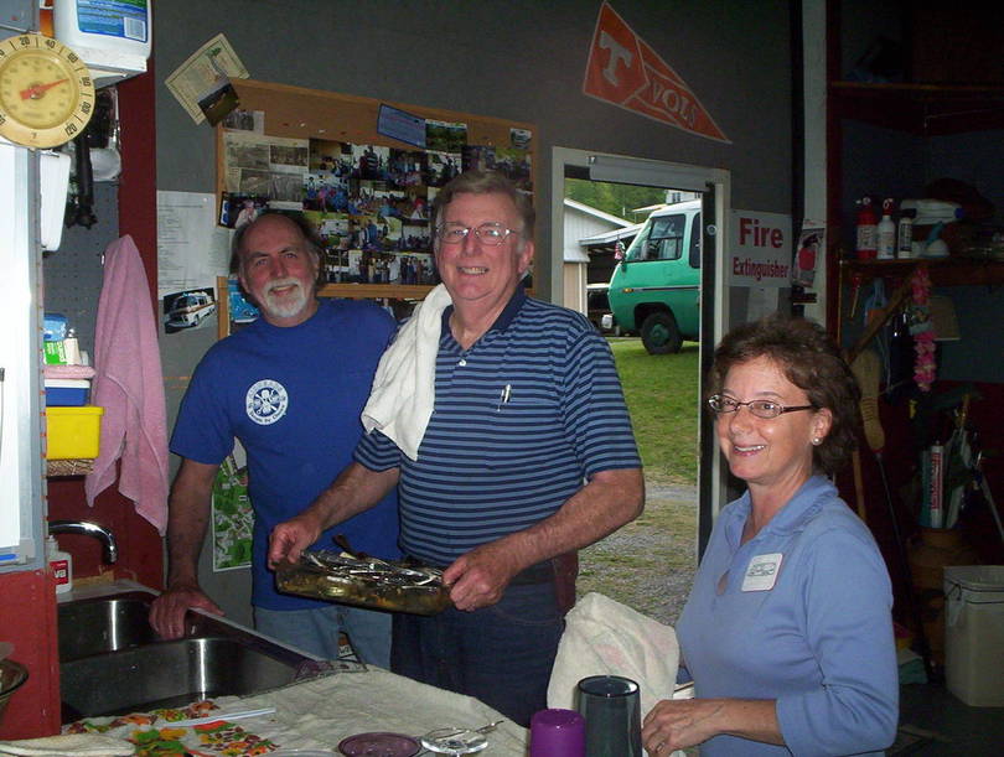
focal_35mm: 38
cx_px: 502
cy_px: 378
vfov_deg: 37.8
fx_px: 1104
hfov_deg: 48.9
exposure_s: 1/60
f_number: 4.5
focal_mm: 4.99
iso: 140
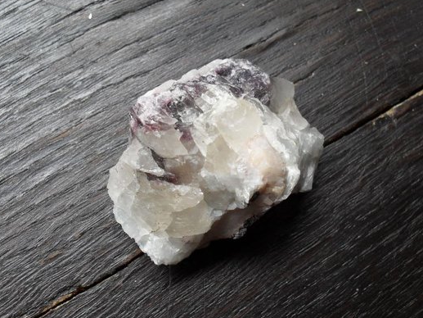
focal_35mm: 44
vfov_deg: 32.8
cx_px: 205
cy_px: 179
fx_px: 538
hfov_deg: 42.9
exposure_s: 1/45
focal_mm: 6.3
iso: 120
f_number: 3.2
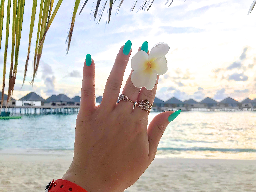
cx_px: 128
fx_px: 207
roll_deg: +0.3
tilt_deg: +1.5
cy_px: 96
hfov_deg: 63.4
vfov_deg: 49.7
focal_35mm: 28
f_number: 1.8
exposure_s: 1/630
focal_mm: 3.99
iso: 20
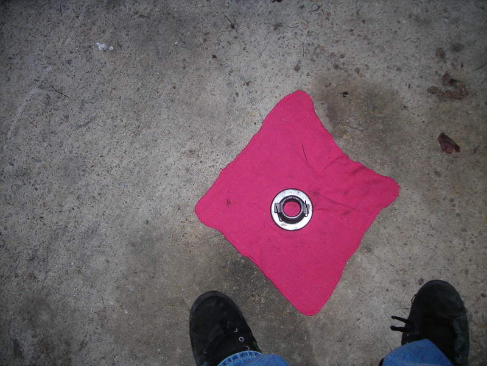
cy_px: 183
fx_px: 535
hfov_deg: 49.0
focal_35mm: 38
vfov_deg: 37.7
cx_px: 244
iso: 50
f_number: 3.2
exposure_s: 1/60.1
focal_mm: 6.3
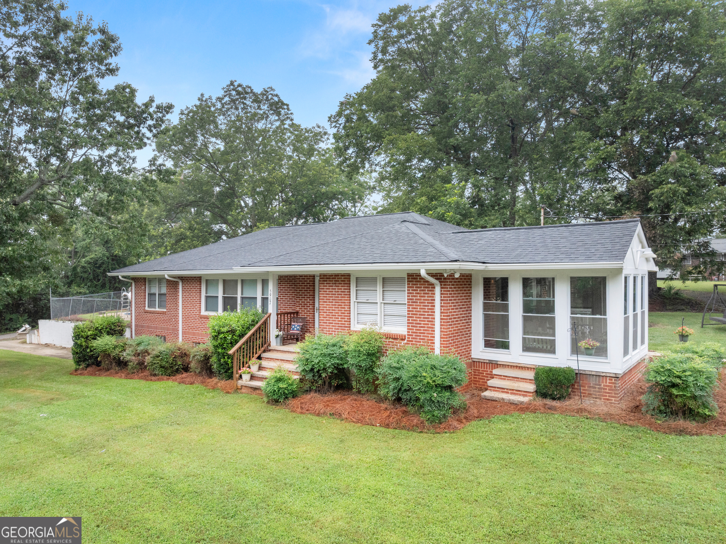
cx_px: 363
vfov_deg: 56.8
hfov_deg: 71.6
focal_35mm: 24
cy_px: 272
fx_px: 503
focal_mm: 12.29
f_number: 2.8
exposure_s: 1/15
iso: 190
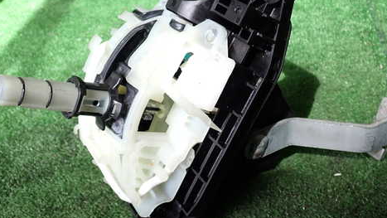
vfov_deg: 28.4
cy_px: 118
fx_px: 431
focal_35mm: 42
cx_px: 204
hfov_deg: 48.3
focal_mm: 5.4
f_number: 2.3
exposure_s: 1/160
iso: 100
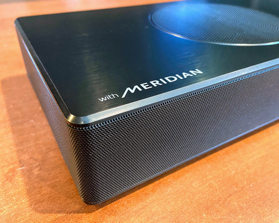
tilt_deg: -36.1
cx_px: 148
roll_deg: -2.0
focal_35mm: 28
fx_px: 231
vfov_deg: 51.5
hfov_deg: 62.2
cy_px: 108
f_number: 1.8
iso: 800
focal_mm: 4.25
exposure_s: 1/30
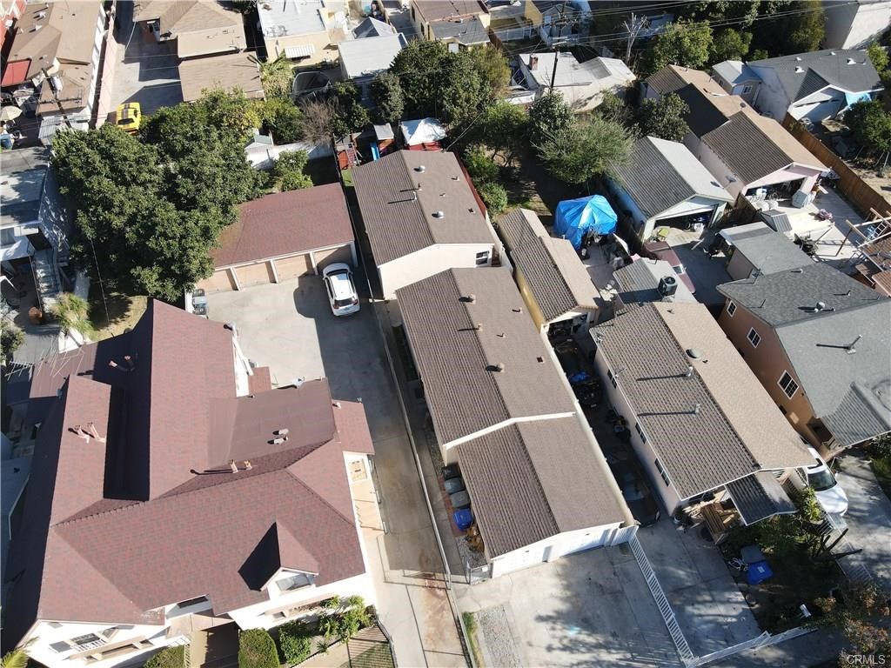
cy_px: 334
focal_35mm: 24
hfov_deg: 71.6
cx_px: 446
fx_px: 618
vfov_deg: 56.8
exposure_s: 1/320
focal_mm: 4.5
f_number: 2.8
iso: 100
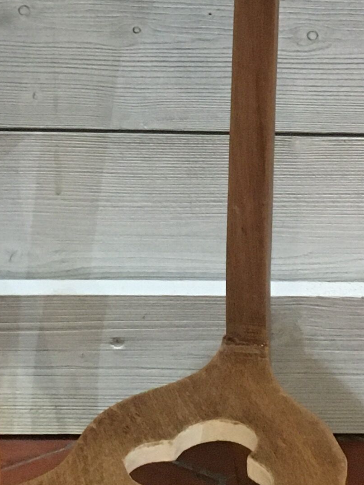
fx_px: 1528
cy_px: 134
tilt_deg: -24.1
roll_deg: -1.7
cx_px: 253
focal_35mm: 109
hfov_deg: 13.6
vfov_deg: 18.0
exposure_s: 1/17
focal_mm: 4.15
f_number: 2.2
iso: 250
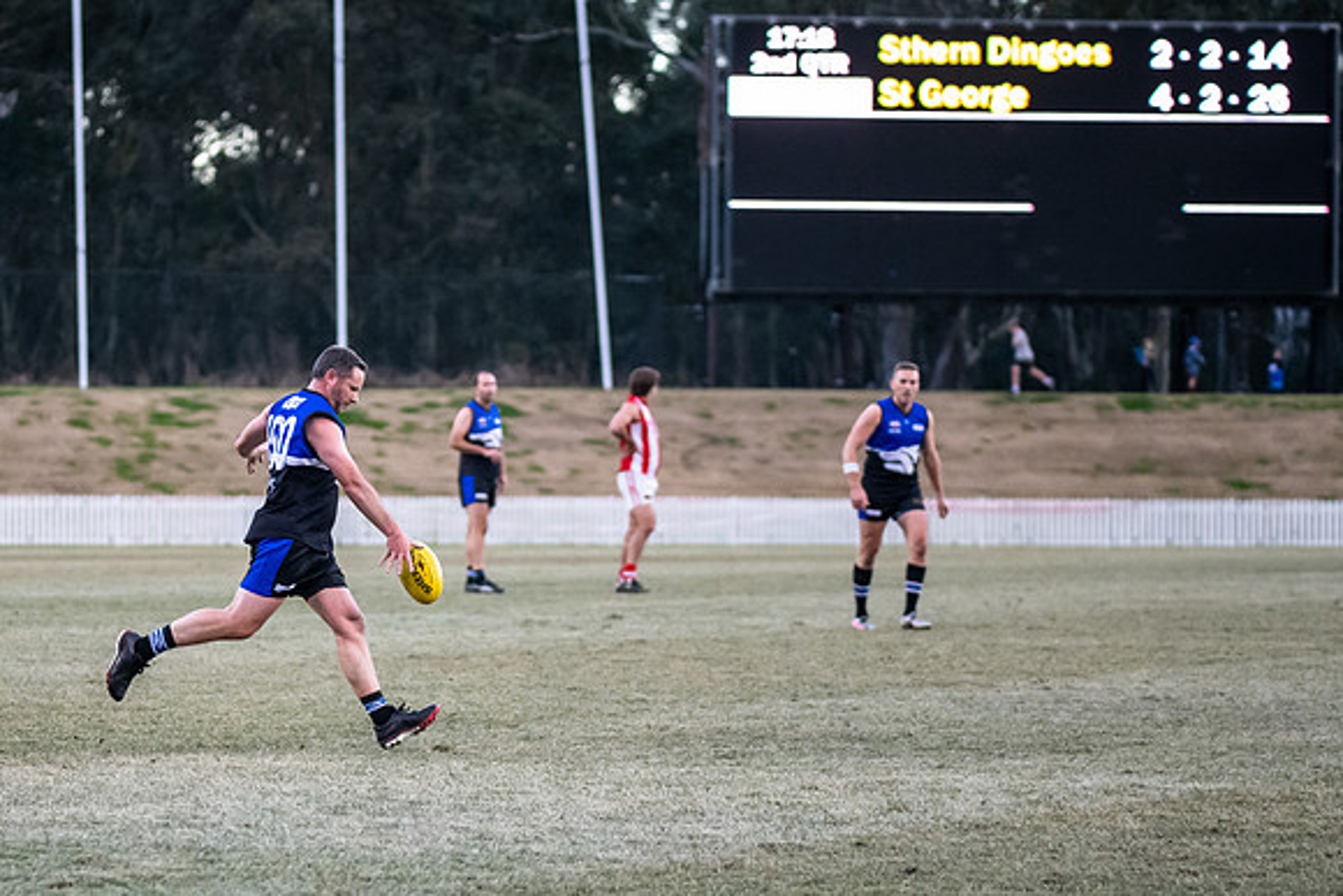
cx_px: 305
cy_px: 601
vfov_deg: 7.3
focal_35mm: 187
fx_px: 6987
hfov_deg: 11.0
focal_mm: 120
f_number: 2.8
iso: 3200
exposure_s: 1/1250
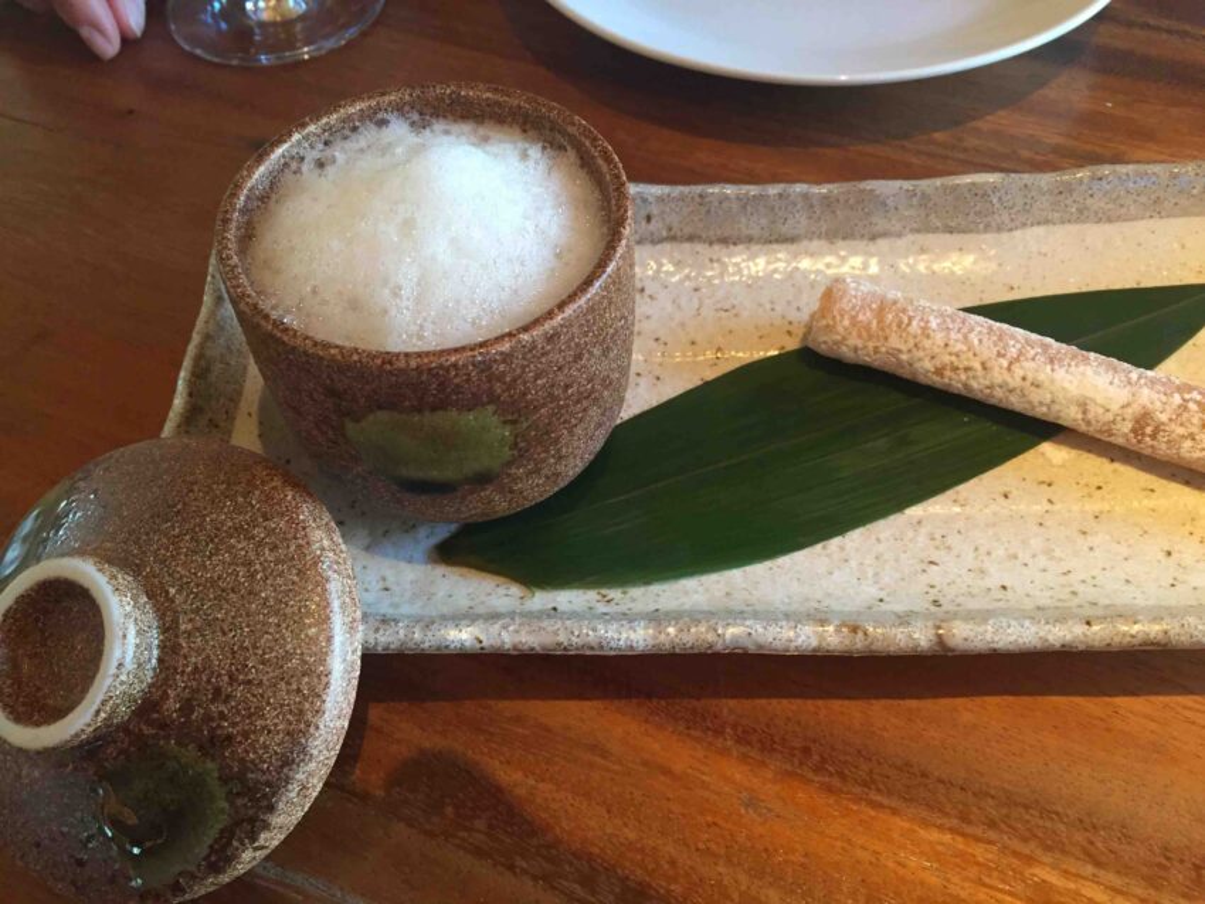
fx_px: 1010
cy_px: 452
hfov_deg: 61.6
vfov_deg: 48.2
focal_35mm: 29
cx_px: 602
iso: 160
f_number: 2.2
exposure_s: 1/33
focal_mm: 4.15
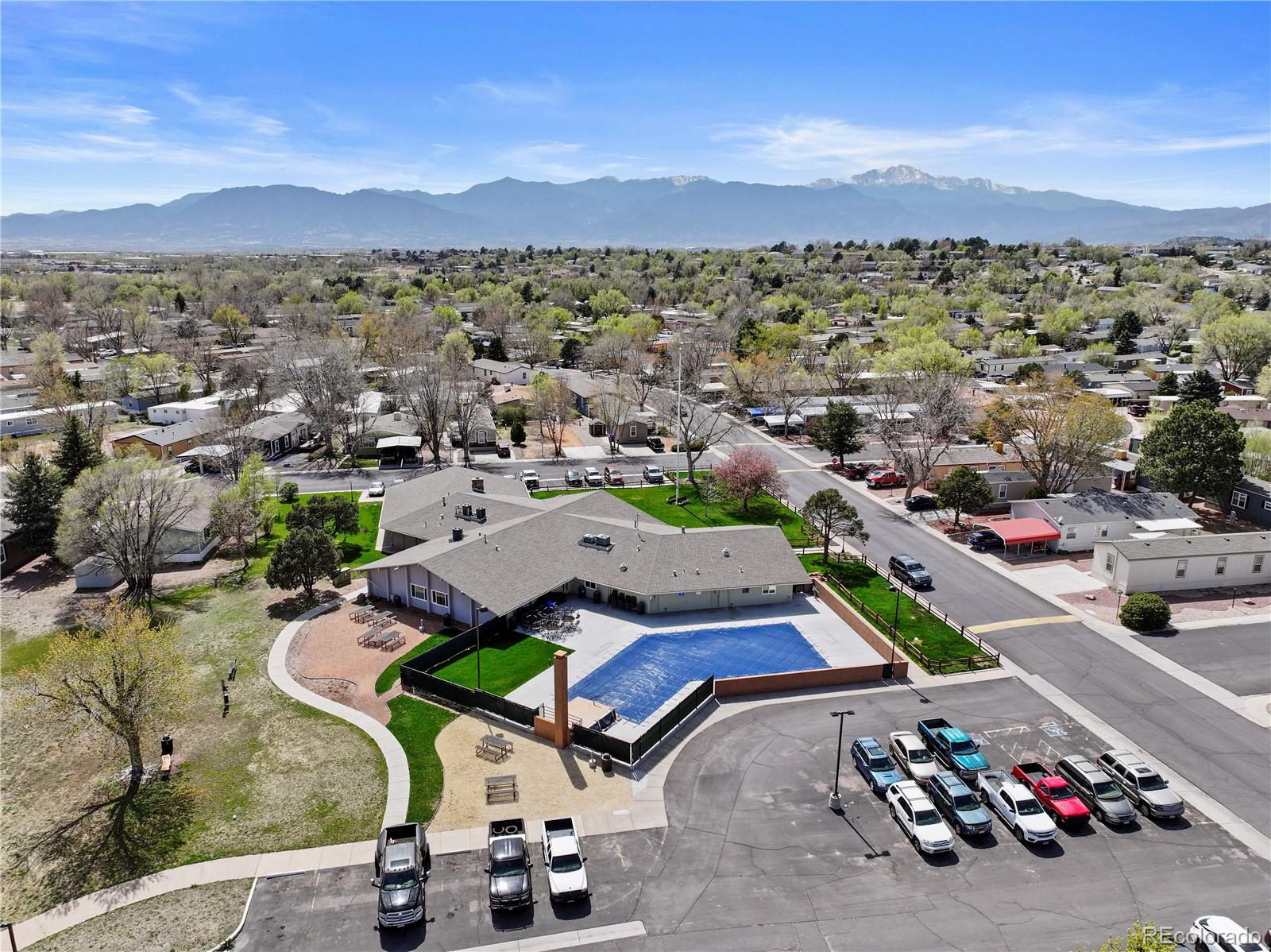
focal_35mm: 24
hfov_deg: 71.6
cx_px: 636
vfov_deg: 56.8
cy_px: 476
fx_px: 881
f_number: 2.8
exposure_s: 1/60
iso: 110
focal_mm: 12.29
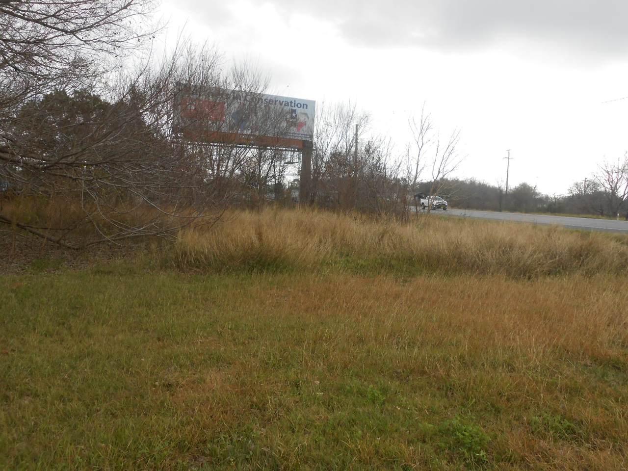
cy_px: 236
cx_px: 314
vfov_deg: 46.8
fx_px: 544
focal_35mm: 30
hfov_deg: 60.0
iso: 80
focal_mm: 5.3
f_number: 3.8
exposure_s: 1/400
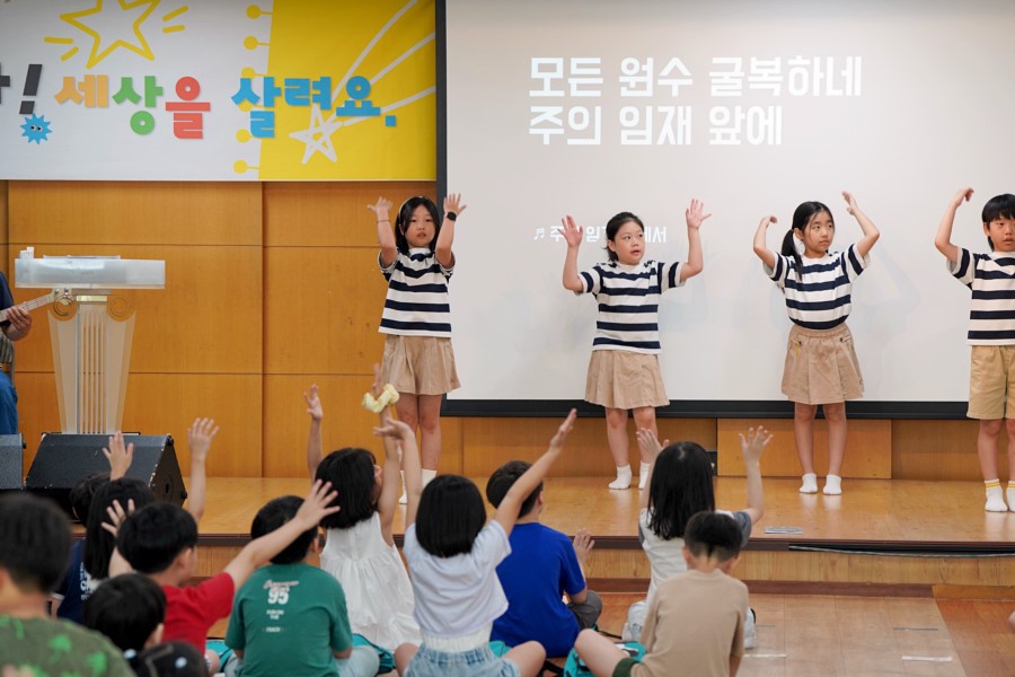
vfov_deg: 13.0
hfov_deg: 19.5
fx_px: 2960
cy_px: 338
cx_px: 508
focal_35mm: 105
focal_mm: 105
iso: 800
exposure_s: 1/160
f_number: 4
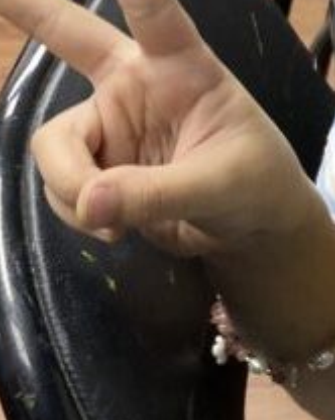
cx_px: 708
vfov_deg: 15.4
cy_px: -46
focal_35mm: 122
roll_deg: -2.3
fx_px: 1514
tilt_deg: -21.0
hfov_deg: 11.2
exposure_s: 1/100
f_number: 1.8
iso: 100
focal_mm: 4.25
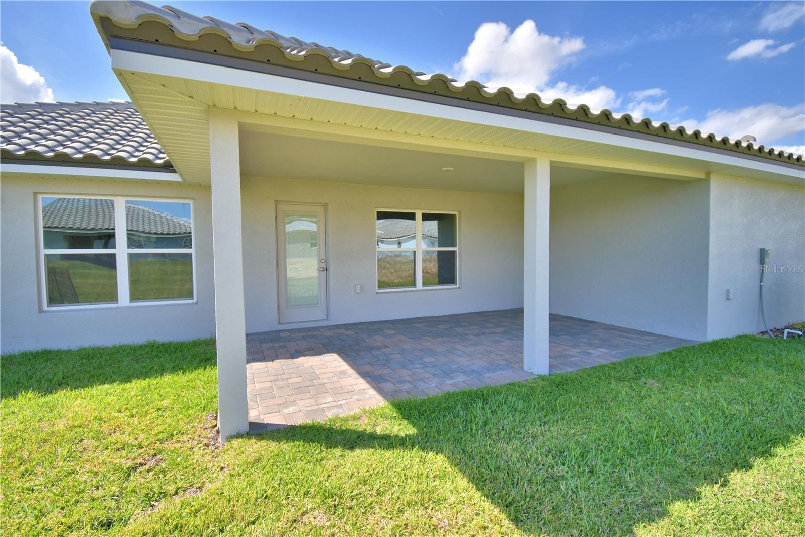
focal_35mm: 16
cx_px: 402
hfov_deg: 96.7
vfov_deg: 73.7
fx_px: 358
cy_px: 268
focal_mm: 11
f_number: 4.8
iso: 100
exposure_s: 1/500
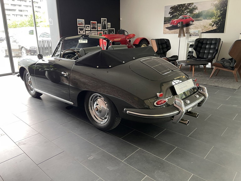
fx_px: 174
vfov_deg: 54.9
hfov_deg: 69.4
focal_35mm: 25
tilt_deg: -18.4
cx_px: 120
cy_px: 90
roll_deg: +1.2
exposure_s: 1/60
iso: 160
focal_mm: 5.1
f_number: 1.6
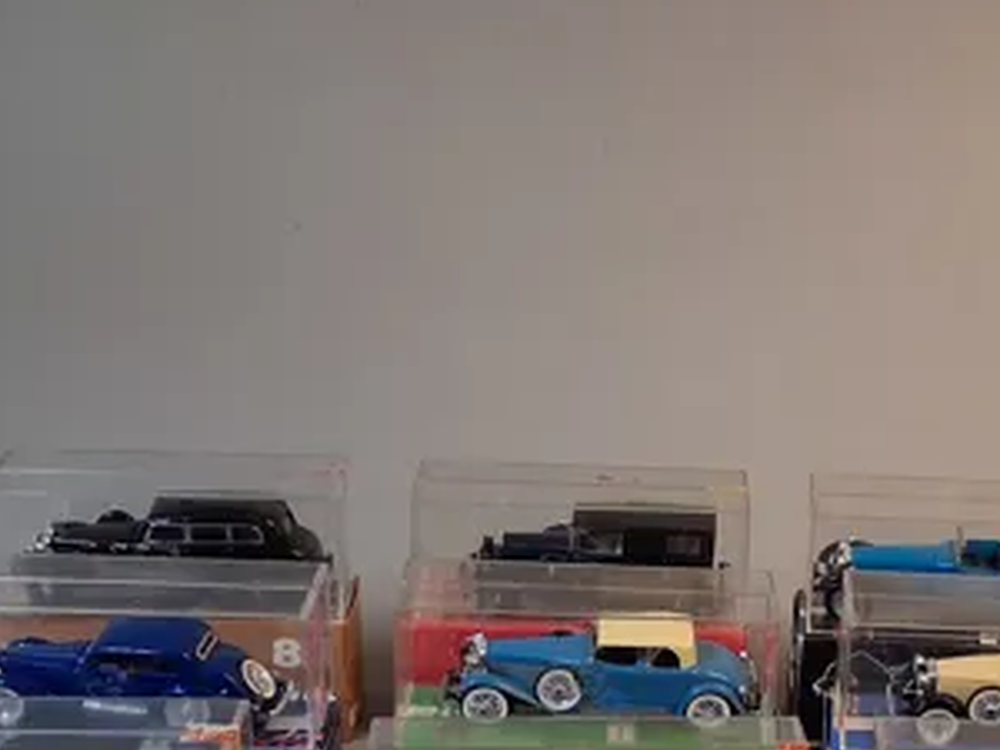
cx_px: 780
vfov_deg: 20.0
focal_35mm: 72
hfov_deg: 26.6
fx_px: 2080
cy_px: 673
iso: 250
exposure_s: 1/50
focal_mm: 4
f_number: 1.8
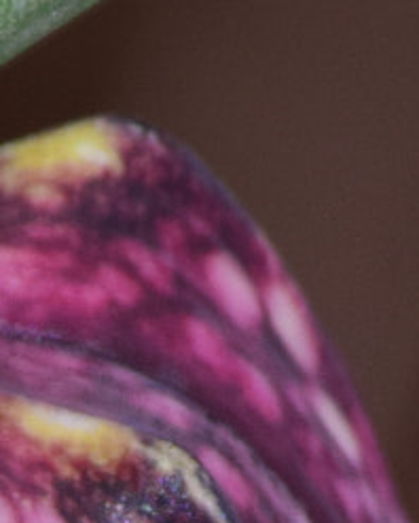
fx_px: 54125
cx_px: -17
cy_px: 988
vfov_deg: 0.6
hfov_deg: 0.4
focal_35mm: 3496
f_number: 16
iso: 400
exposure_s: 1/100
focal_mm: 300
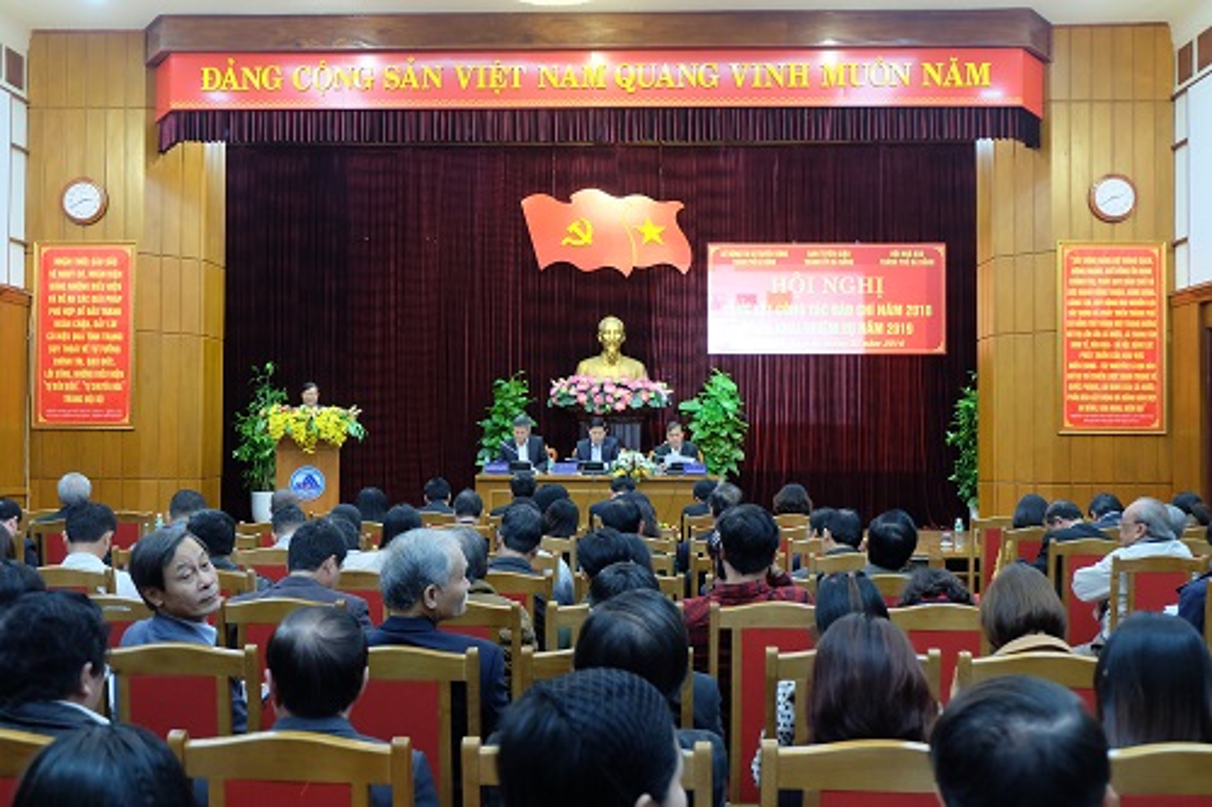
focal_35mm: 36
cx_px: 606
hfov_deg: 53.1
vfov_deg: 36.8
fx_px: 1212
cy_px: 404
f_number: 4.2
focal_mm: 24.3
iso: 1600
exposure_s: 1/30
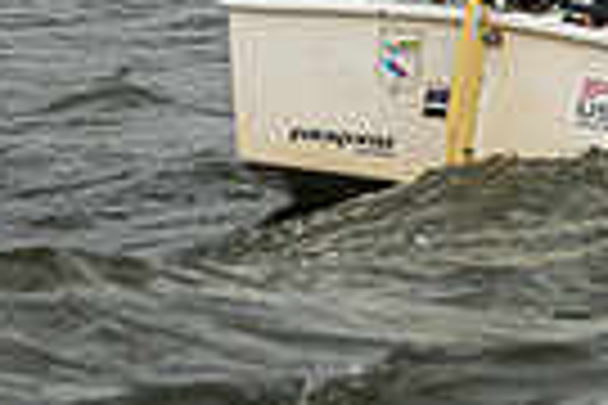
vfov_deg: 2.0
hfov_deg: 3.0
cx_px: 966
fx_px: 11551
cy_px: -260
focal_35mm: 684
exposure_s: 1/4000
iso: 320
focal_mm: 130
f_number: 4.8
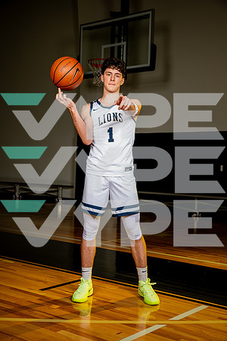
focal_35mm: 52
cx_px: 114
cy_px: 170
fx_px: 492
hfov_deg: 26.0
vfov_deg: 38.2
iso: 100
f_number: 6.3
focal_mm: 52
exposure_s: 1/200
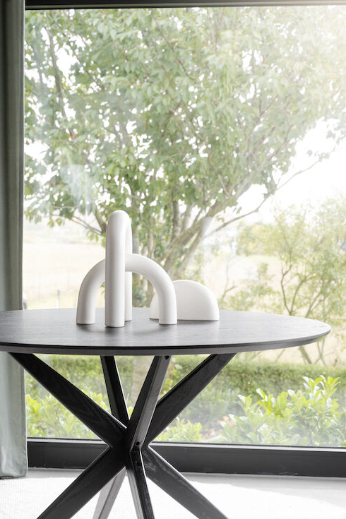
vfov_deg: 29.6
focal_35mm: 68
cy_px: 319
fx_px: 980
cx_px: 143
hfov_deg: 20.0
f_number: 5
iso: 125
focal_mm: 50
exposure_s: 1/10
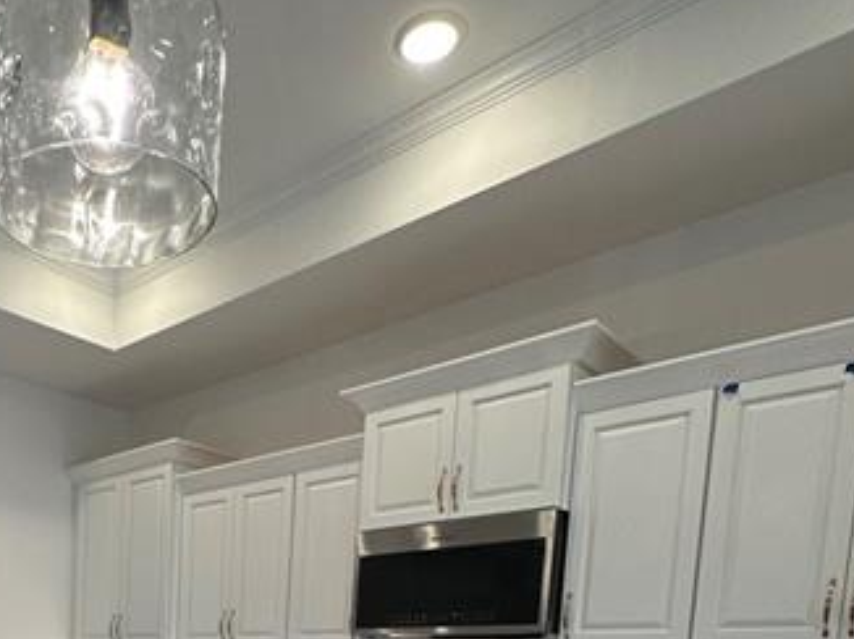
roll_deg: -1.3
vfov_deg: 34.4
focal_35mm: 33
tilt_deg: -5.0
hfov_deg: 50.9
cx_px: 134
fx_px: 814
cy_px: 767
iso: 100
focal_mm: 2.22
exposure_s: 1/120
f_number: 2.2
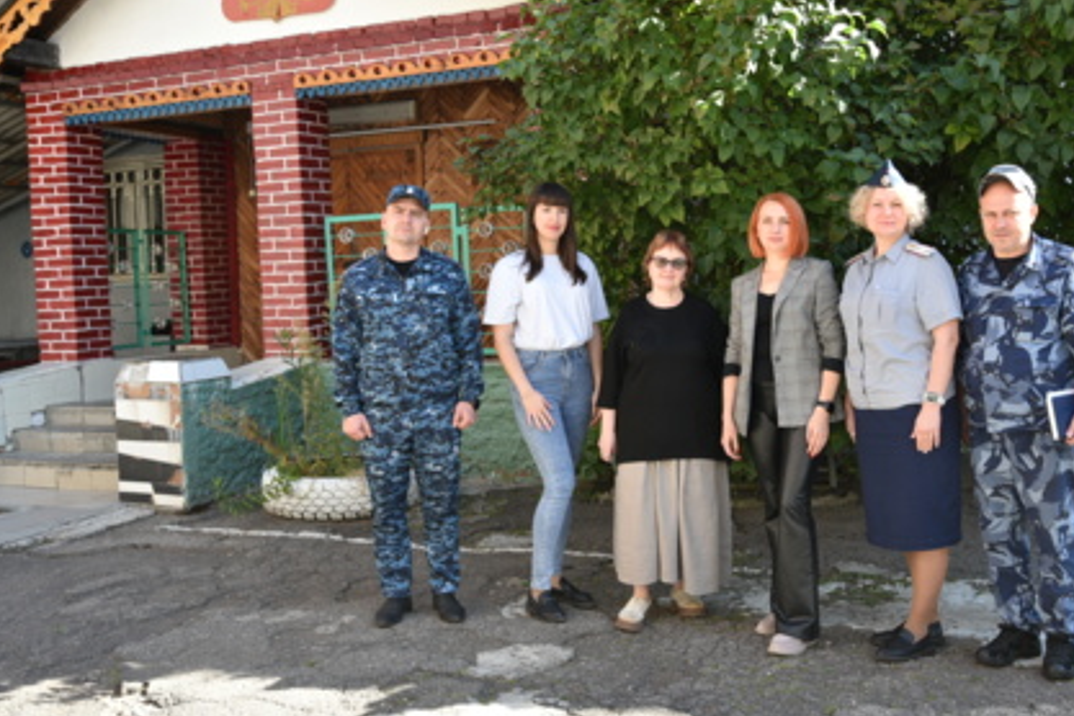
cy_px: 306
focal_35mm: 39
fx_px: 1163
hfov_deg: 49.4
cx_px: 618
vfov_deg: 34.2
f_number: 7.1
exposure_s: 1/200
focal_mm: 31
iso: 400
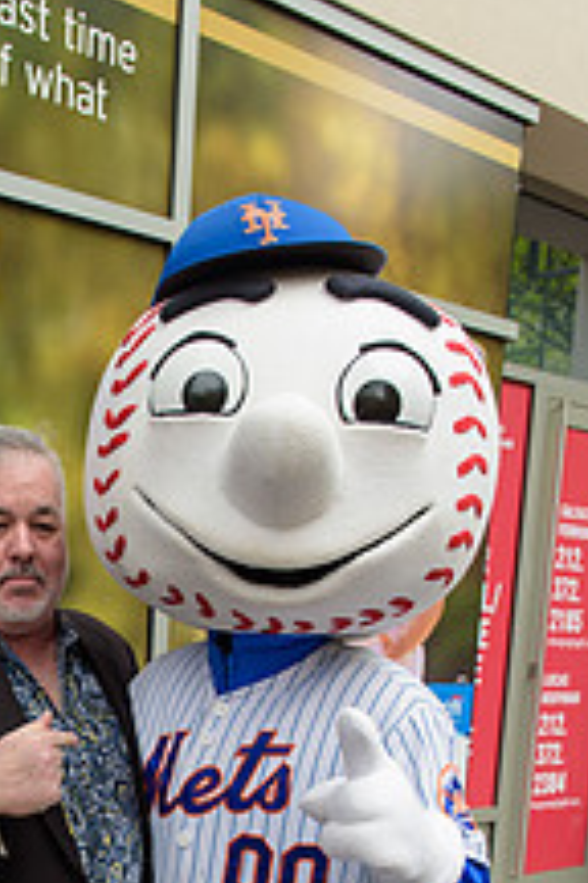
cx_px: 53
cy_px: 822
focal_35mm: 50
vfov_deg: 36.7
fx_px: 1225
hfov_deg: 26.1
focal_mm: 24
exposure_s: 1/250
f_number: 4
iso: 200
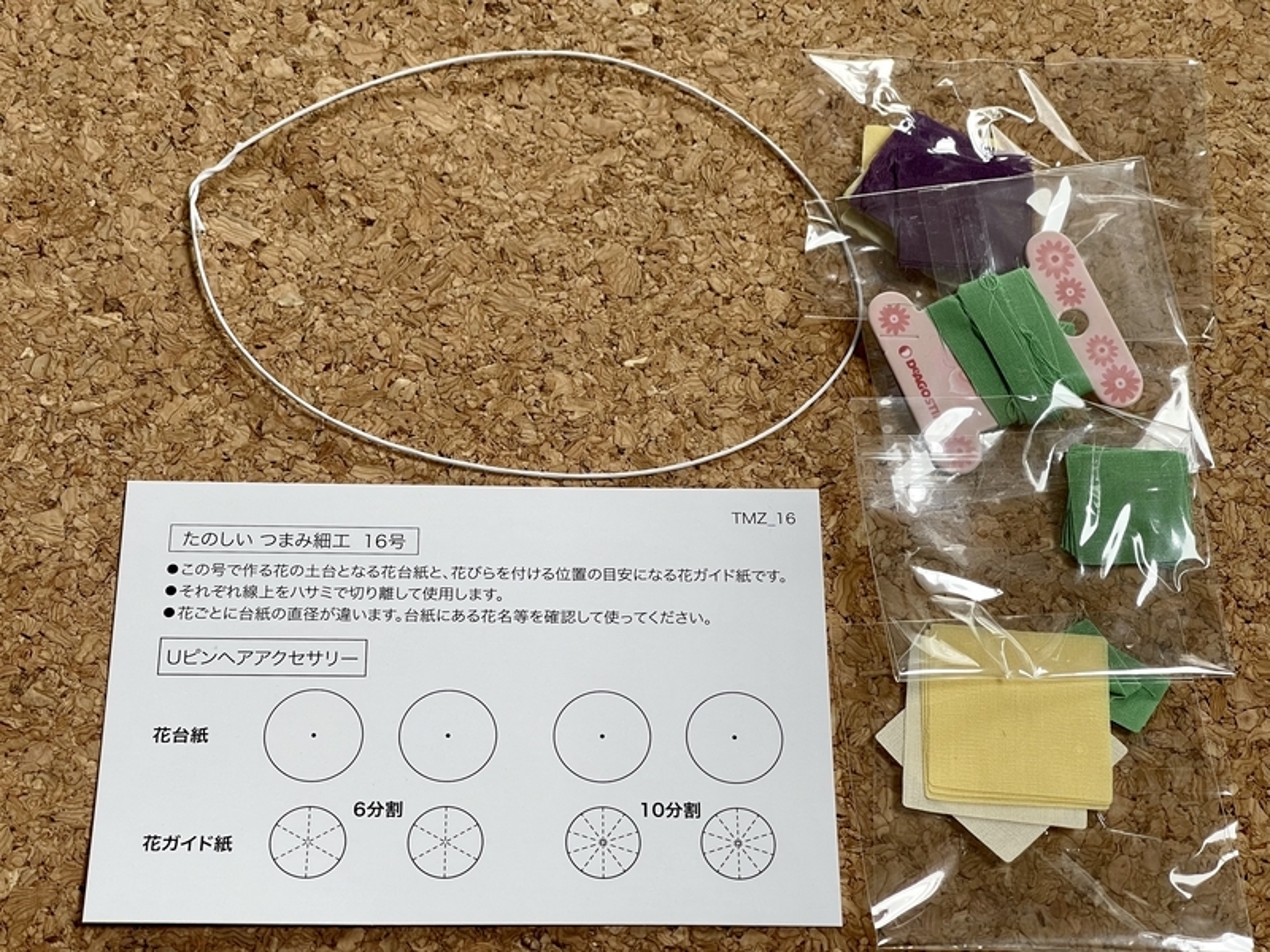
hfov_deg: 30.3
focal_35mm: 64
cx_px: 635
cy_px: 476
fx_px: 2348
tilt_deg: -63.2
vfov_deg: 22.9
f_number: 2.2
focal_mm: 7.5
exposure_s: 1/99
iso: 50
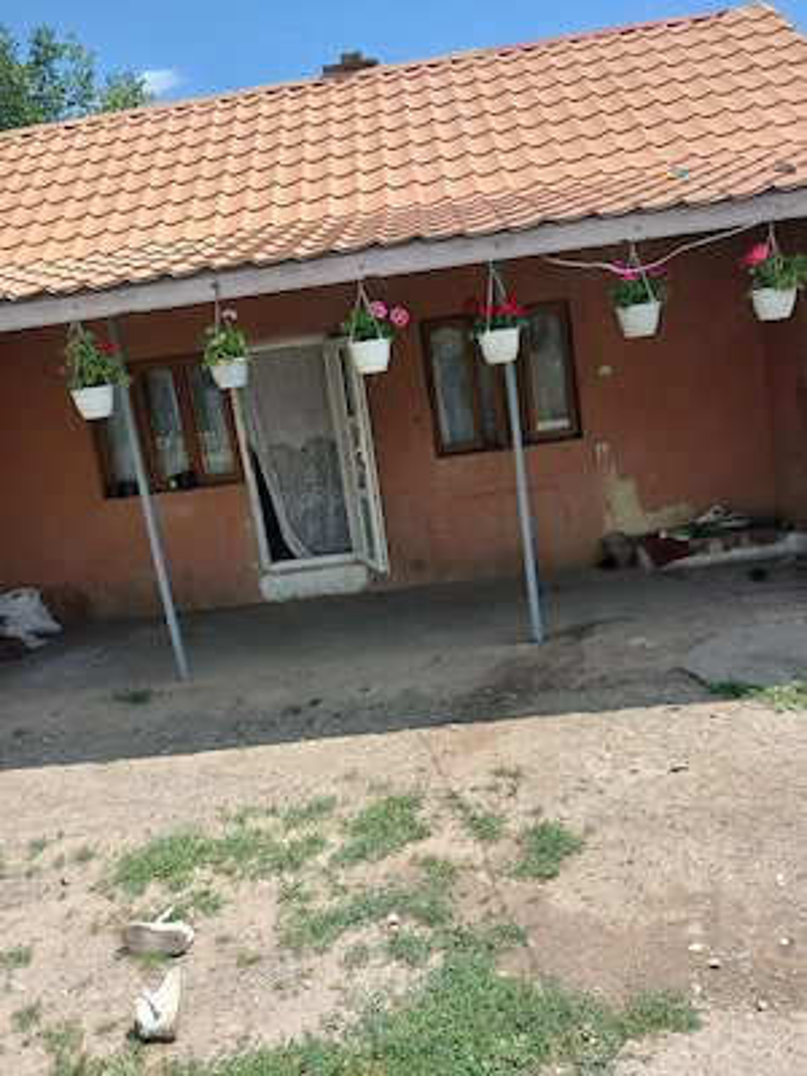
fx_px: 839
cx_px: 404
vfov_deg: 65.3
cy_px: 538
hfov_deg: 51.4
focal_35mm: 27
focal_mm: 3.98
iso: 20
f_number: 1.8
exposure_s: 1/385
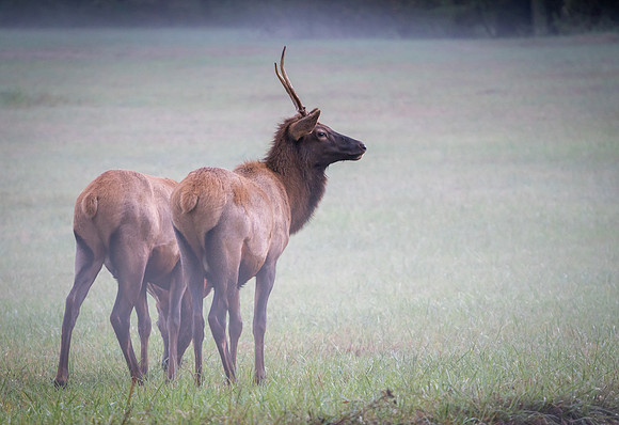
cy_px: 236
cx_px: 266
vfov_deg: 3.6
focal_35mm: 393
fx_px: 6822
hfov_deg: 5.2
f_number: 4
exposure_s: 1/320
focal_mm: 200
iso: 1250
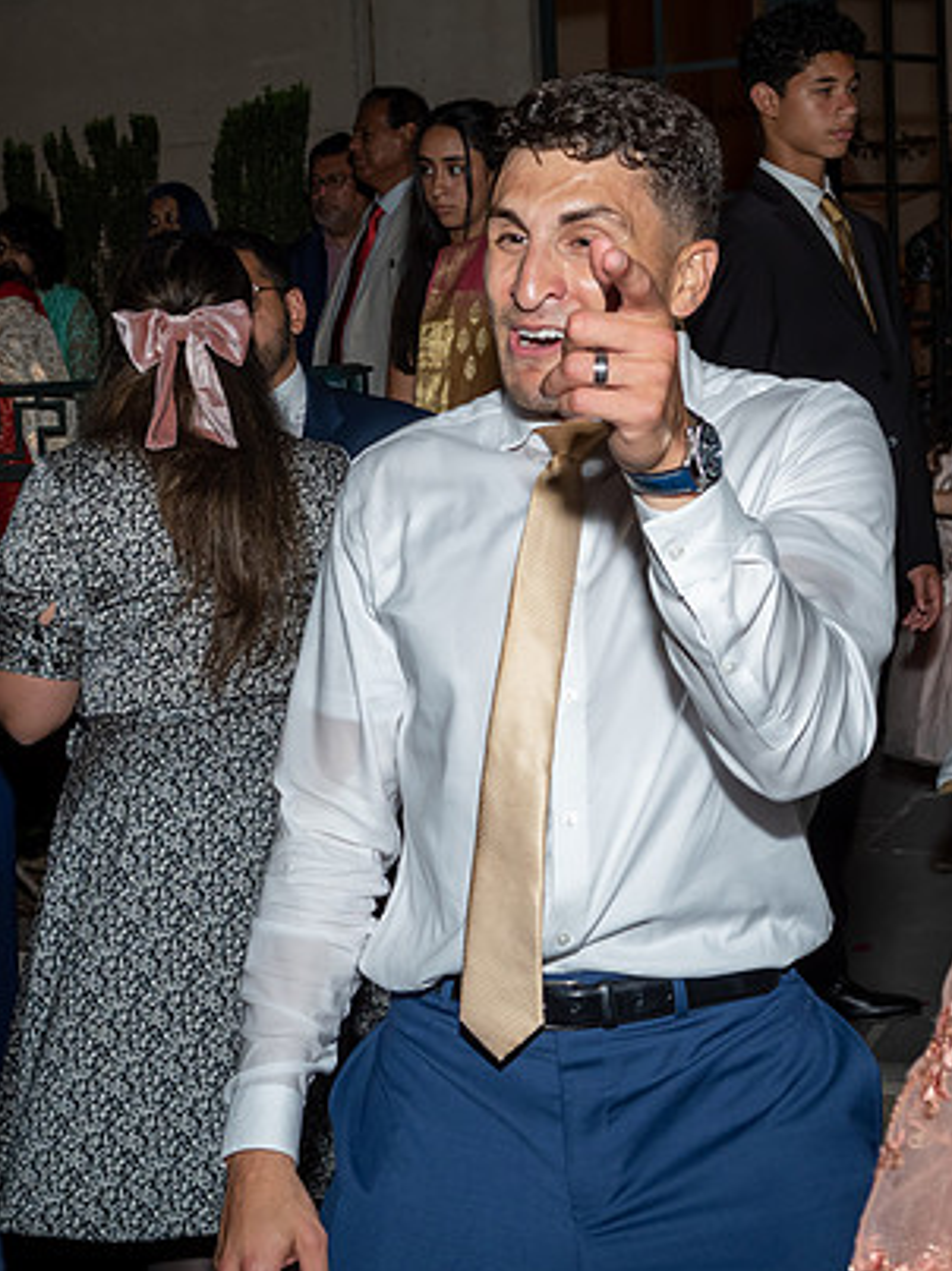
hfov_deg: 22.3
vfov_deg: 29.8
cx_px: 197
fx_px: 2385
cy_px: 595
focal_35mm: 65
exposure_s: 1/250
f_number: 5.6
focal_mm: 24
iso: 500
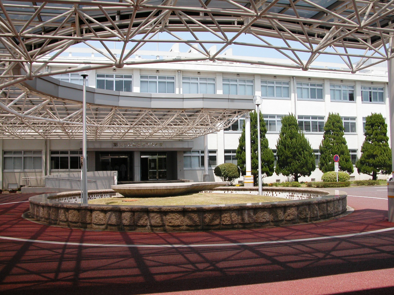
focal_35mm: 35
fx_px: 398
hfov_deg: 52.6
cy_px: 148
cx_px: 197
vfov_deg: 40.7
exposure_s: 1/316
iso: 100
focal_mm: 8.9
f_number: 5.6
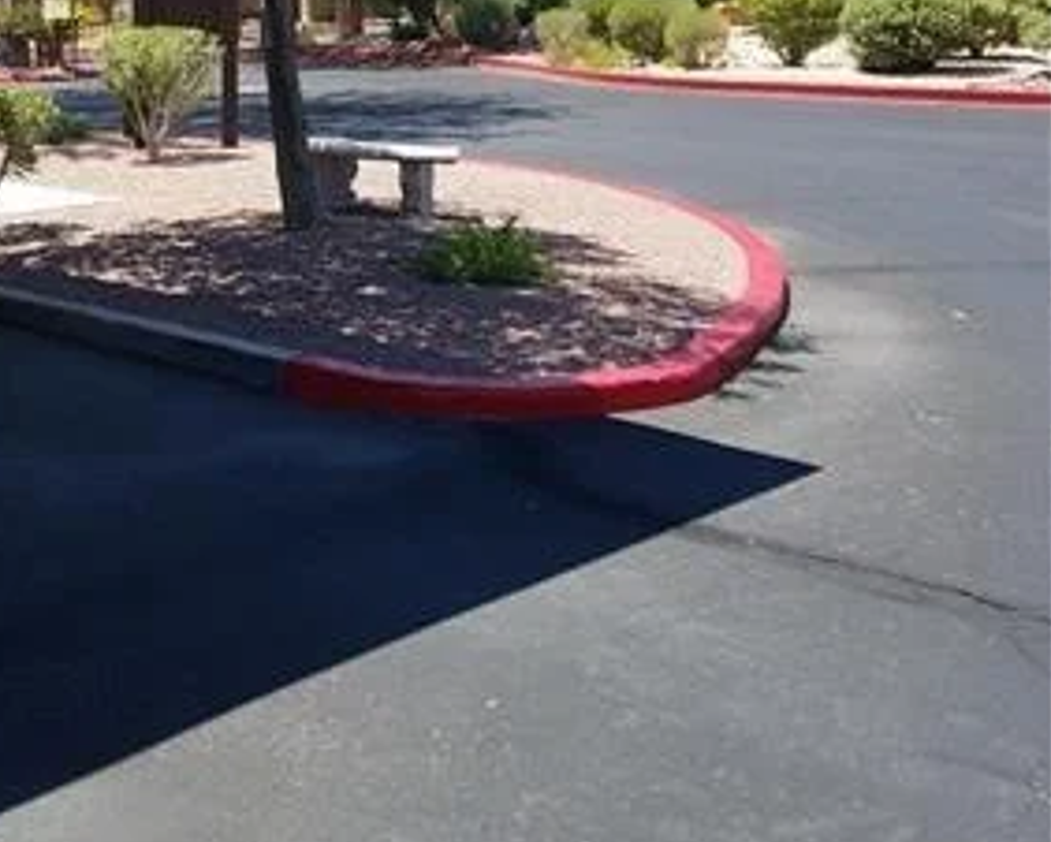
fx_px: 1681
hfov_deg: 33.7
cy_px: 112
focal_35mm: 54
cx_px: 216
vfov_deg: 27.3
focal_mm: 4.2
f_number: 1.7
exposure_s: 1/1188
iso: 50
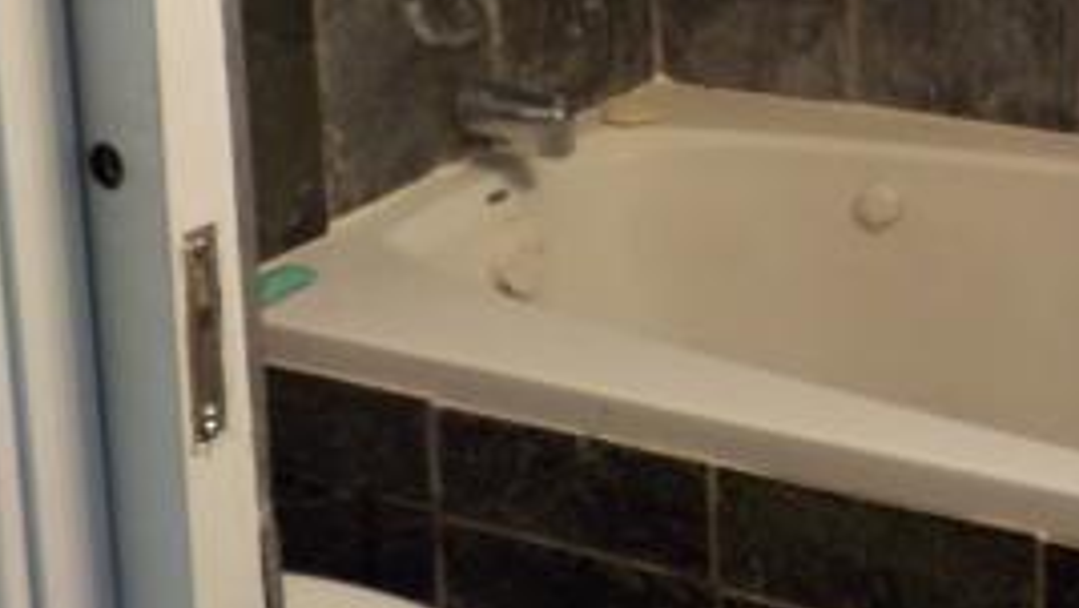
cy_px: -262
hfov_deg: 26.8
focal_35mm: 78
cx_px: 801
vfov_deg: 14.6
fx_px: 2233
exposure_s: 1/30
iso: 220
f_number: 3.3
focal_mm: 4.1
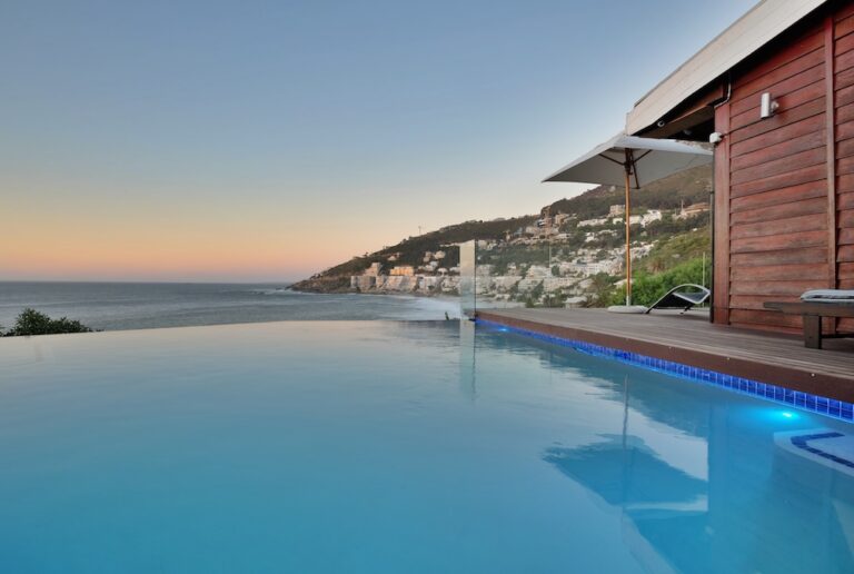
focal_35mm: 20
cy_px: 287
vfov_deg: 62.2
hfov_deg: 83.8
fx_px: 476
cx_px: 427
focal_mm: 13.2
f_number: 6.4
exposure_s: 1/60
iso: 320
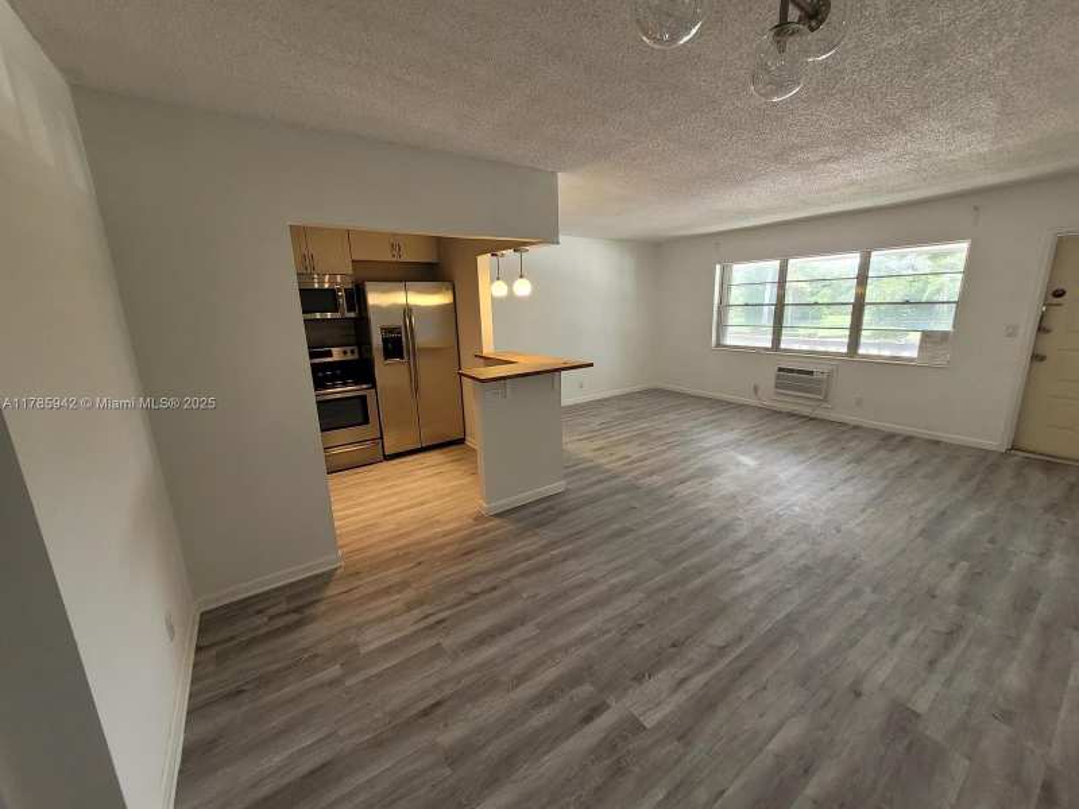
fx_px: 405
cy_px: 404
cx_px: 540
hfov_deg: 106.2
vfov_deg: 89.9
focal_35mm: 13
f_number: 2.2
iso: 100
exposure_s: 1/59
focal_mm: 1.74
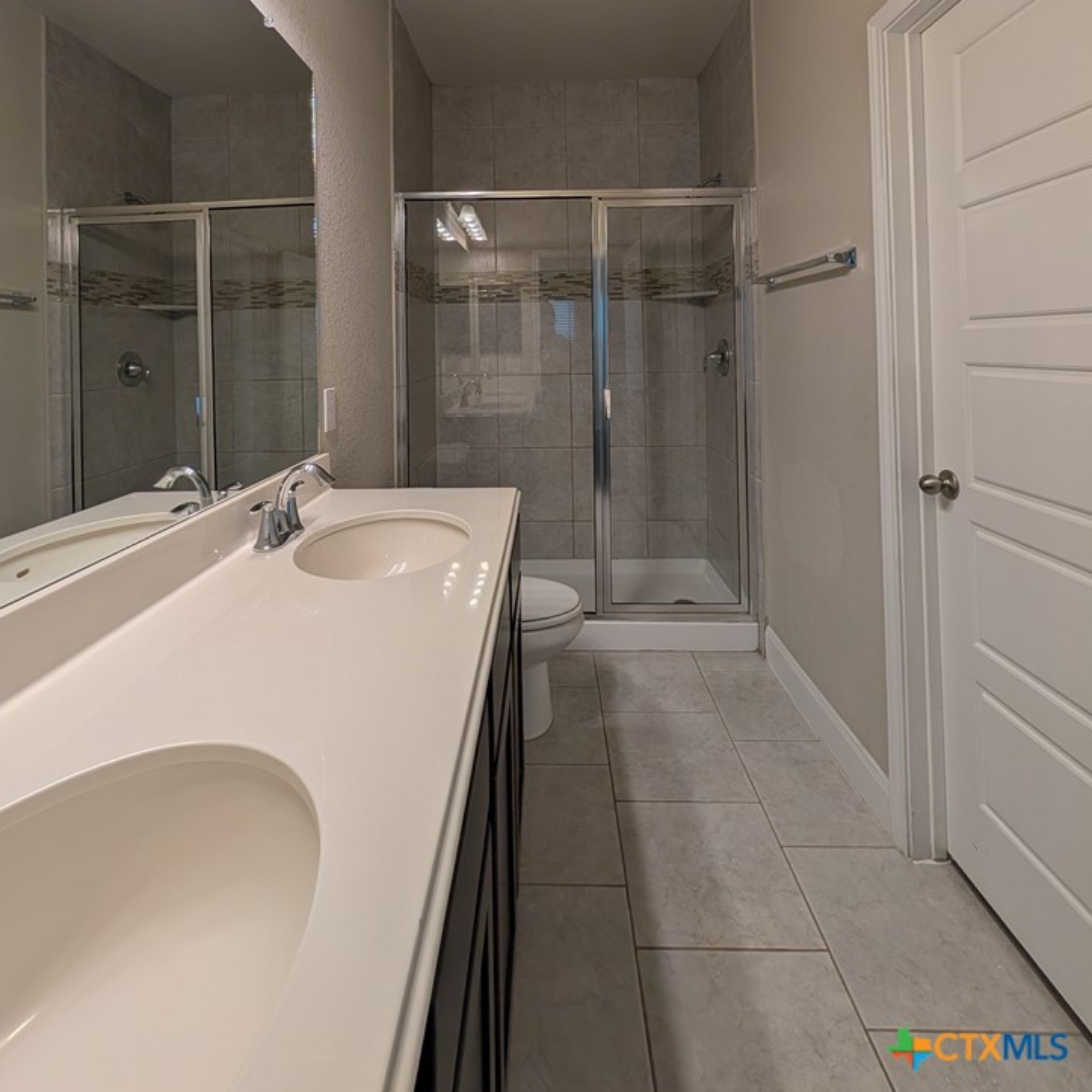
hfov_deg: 91.1
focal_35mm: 15
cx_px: 523
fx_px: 535
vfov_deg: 86.6
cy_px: 330
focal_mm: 2.02
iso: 46
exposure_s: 1/158
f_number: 1.7
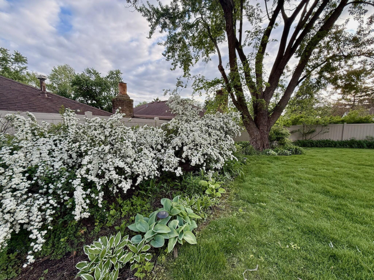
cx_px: 187
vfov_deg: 85.7
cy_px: 140
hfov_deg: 102.1
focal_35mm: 14
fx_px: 151
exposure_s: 1/210
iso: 64
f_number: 2.2
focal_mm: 2.22
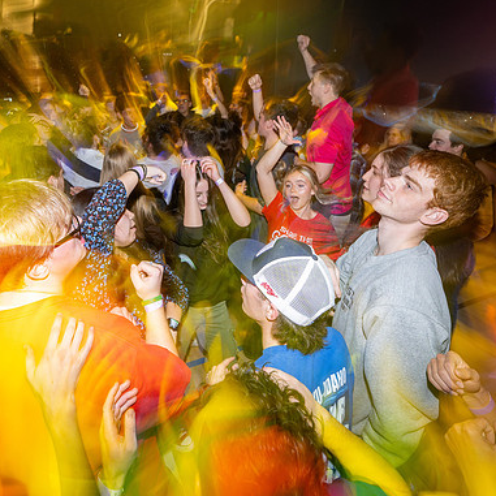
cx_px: 203
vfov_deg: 55.0
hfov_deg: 55.3
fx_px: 470
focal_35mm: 29
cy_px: 187
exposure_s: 1/2.5
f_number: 5
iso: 640
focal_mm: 18
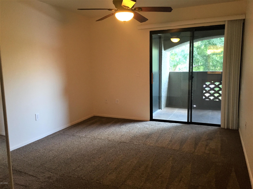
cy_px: 94
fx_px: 212
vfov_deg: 48.2
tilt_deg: -8.7
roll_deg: -0.3
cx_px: 126
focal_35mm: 29
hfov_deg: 61.7
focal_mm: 4.15
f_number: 2.2
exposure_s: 1/30
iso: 125
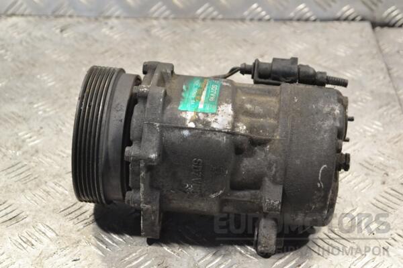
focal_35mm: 72
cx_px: 202
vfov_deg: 18.9
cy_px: 134
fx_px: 806
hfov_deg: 28.1
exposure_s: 1/200
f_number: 7.1
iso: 3200
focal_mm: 48
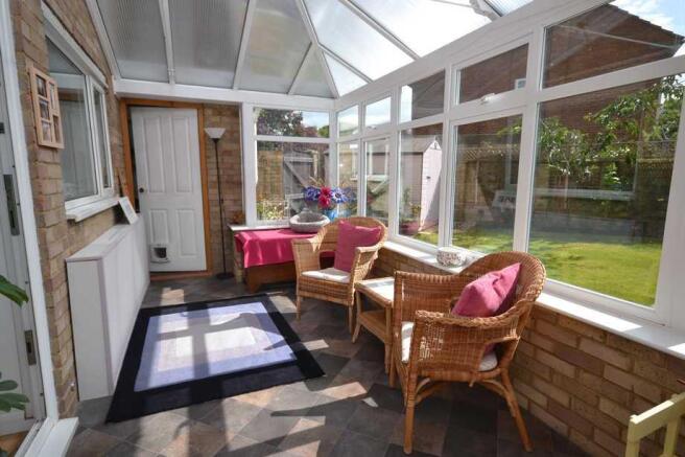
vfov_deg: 63.2
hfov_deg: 85.4
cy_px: 228
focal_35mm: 20
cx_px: 342
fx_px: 371
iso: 100
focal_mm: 13
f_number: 7.1
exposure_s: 1/200
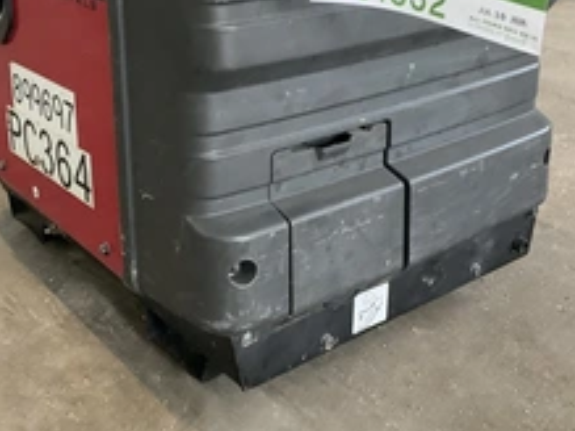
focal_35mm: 53
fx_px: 880
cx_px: 239
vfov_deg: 26.7
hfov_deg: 36.1
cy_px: 55
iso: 160
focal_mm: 3
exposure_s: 1/60
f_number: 1.8
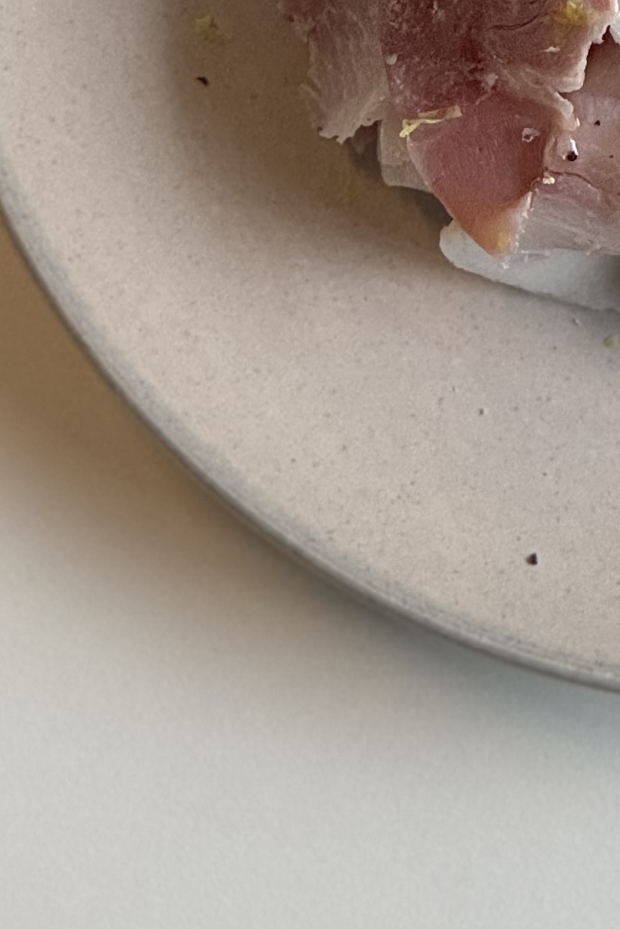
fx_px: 6792
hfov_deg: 5.2
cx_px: 799
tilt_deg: -89.0
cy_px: -196
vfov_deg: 7.8
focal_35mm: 263
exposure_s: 1/60
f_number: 2.8
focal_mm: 9
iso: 160
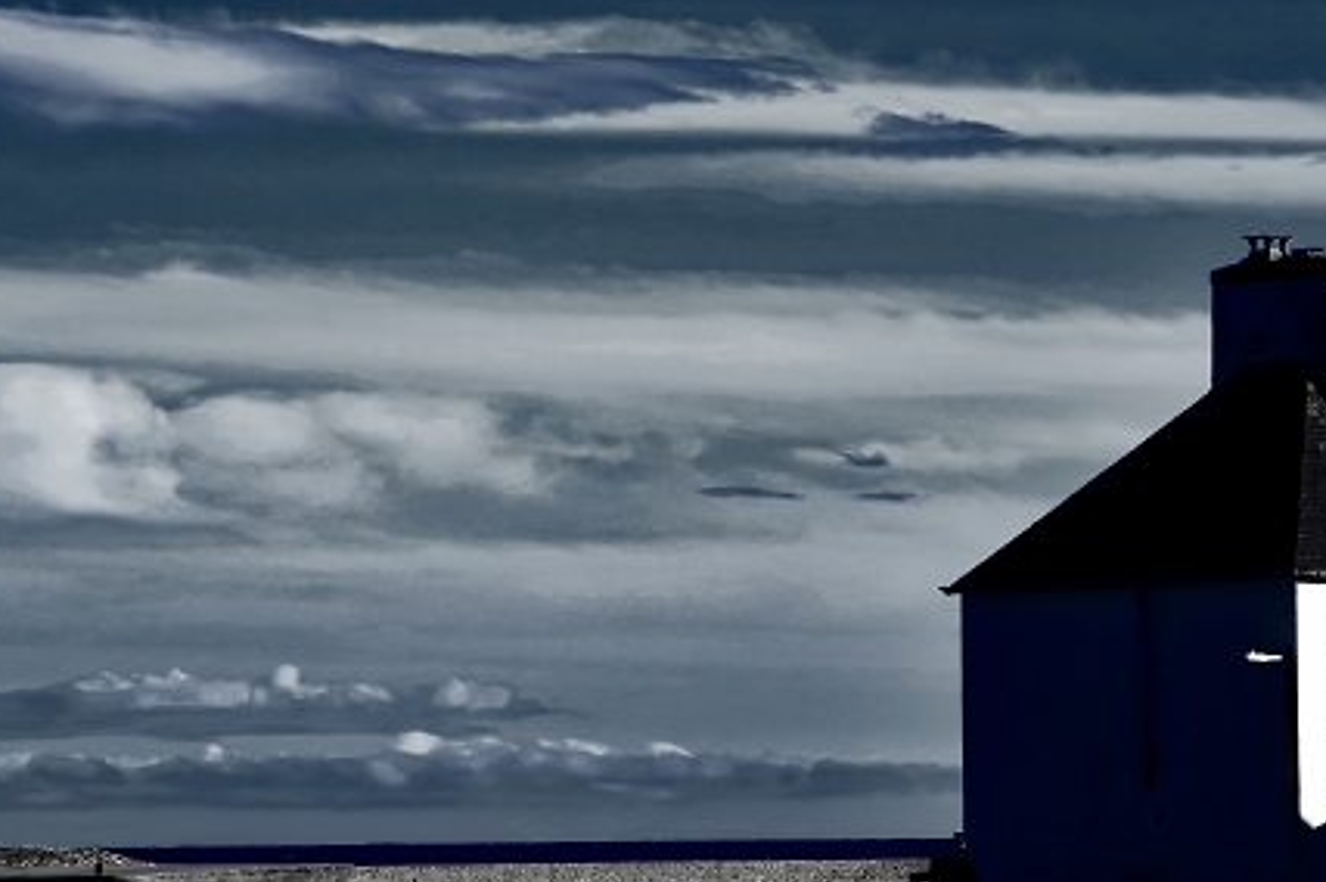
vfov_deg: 5.2
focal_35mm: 263
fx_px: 9679
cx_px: 739
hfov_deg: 7.8
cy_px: 568
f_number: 10
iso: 100
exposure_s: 1/250
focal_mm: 125
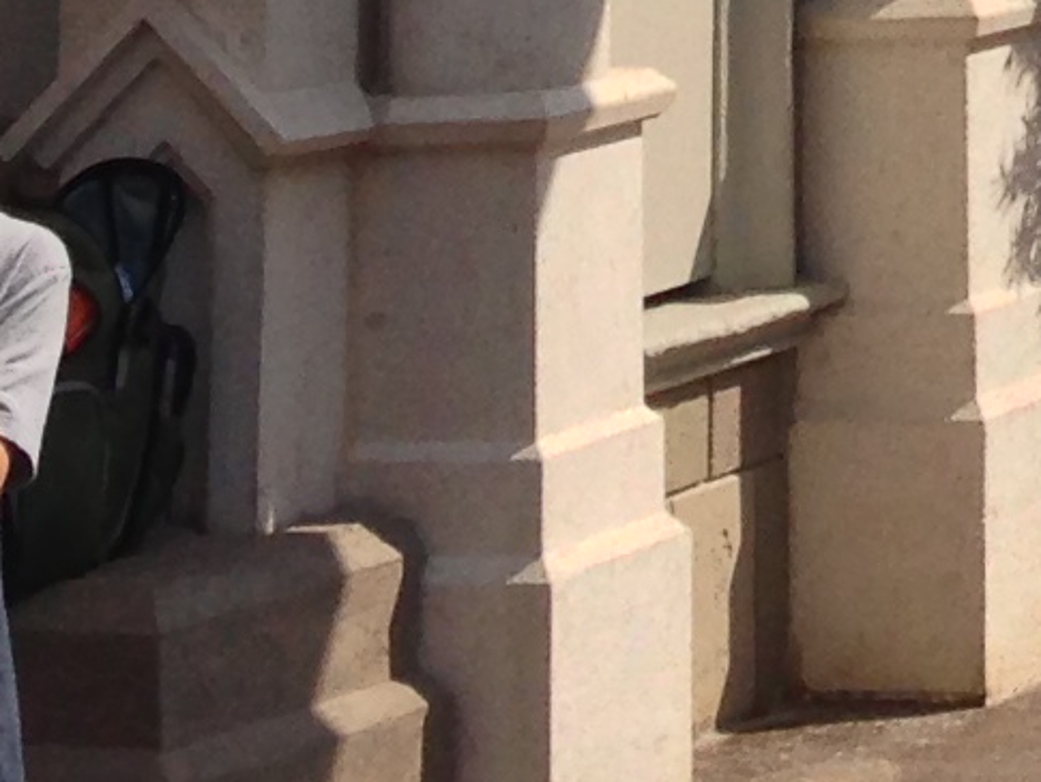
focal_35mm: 222
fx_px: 6678
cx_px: 1923
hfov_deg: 8.5
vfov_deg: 6.1
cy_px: -1723
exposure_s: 1/1869
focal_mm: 4.13
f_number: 2.4
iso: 50
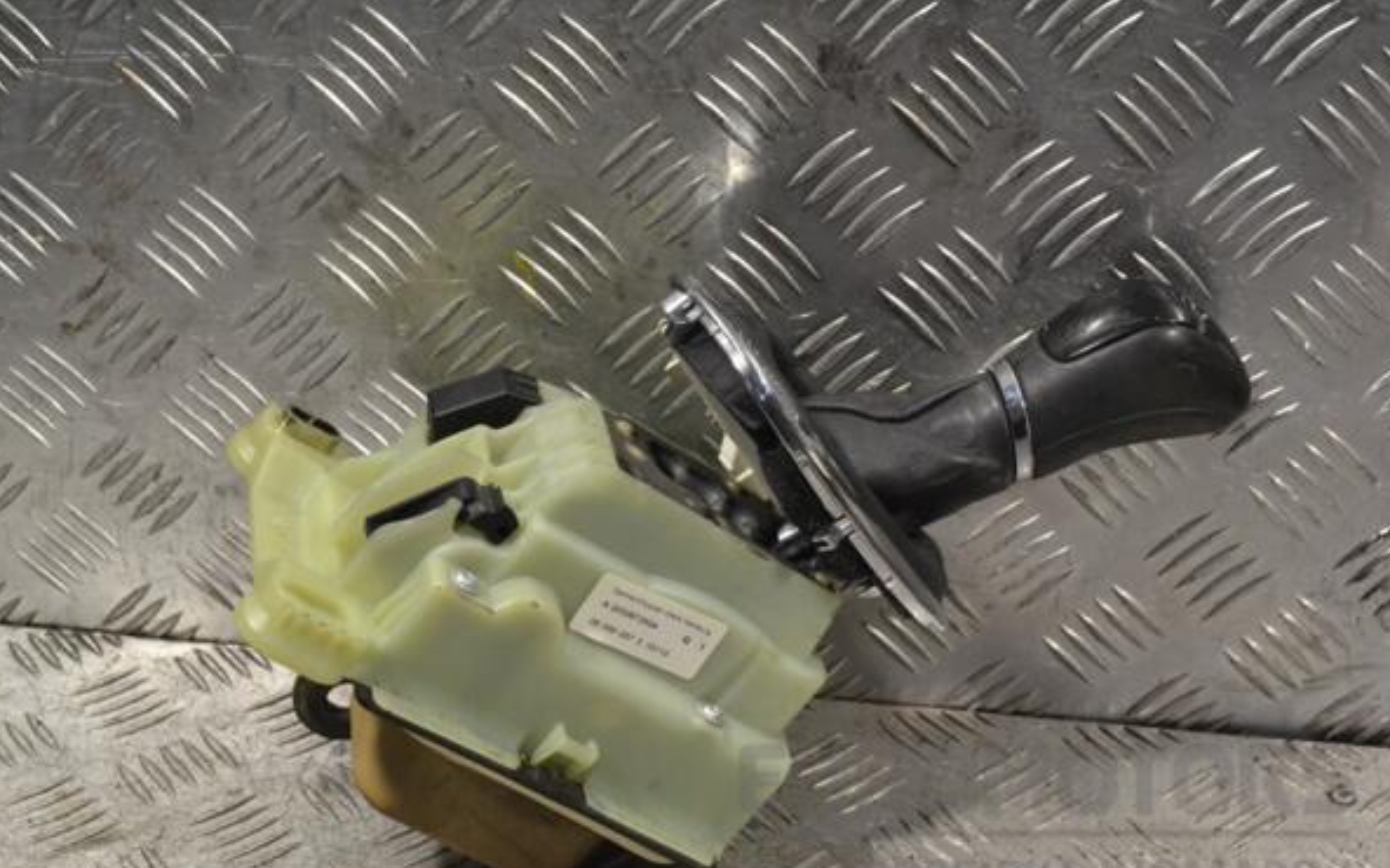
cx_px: 695
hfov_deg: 33.0
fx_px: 2349
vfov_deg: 21.0
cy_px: 467
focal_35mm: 62
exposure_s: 1/320
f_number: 9
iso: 3200
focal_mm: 40
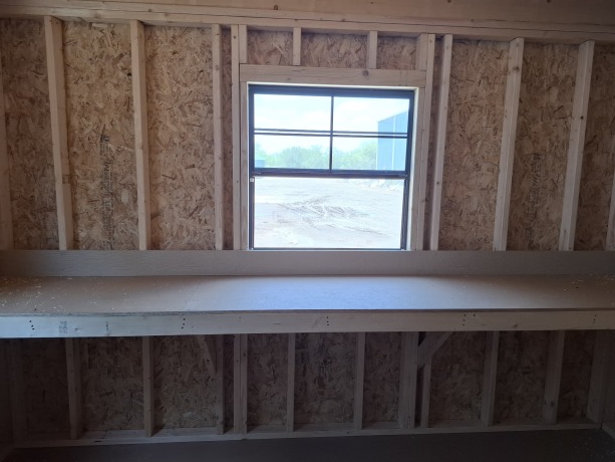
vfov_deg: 56.8
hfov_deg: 71.6
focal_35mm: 24
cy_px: 229
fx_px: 426
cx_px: 306
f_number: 1.8
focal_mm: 5.54
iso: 64
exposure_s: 1/100
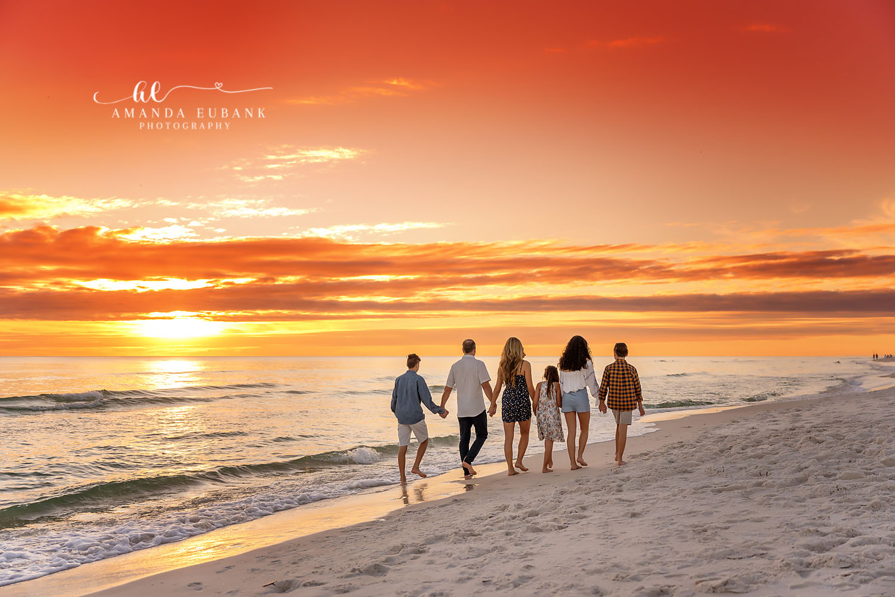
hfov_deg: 58.7
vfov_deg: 41.1
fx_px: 795
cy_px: 298
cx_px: 448
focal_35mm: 32
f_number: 2.8
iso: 640
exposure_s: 1/5000
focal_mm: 32
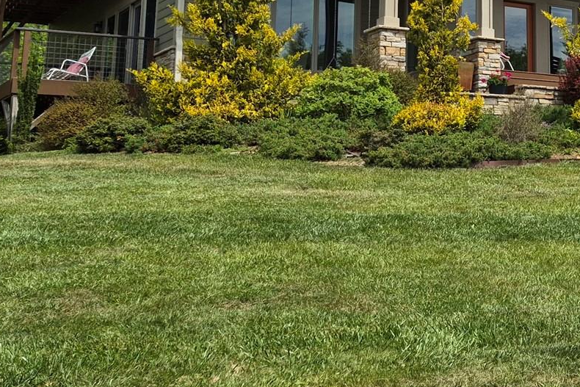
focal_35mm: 62
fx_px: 999
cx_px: 648
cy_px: 10
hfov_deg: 29.1
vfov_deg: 21.2
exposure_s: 1/7696
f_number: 1.8
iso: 80
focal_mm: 5.4
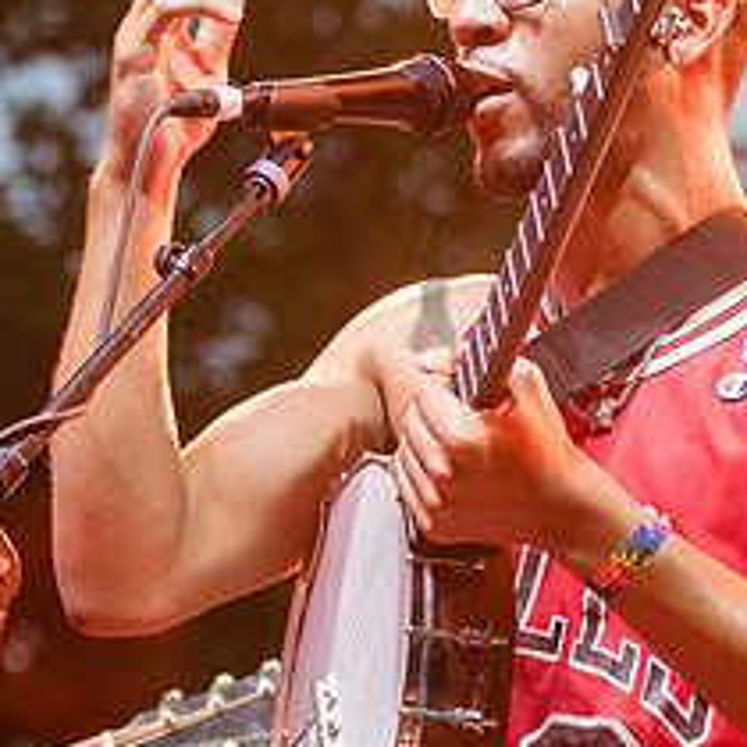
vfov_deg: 6.9
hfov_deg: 6.8
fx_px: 6226
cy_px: 162
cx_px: 706
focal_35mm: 255
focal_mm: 86
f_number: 4
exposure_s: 1/500
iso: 4000
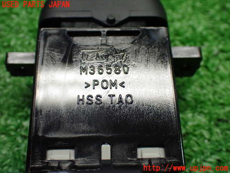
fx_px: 312
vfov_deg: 30.9
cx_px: 115
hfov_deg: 40.4
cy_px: 86
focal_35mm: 47
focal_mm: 8.4
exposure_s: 1/125
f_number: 3.1
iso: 800
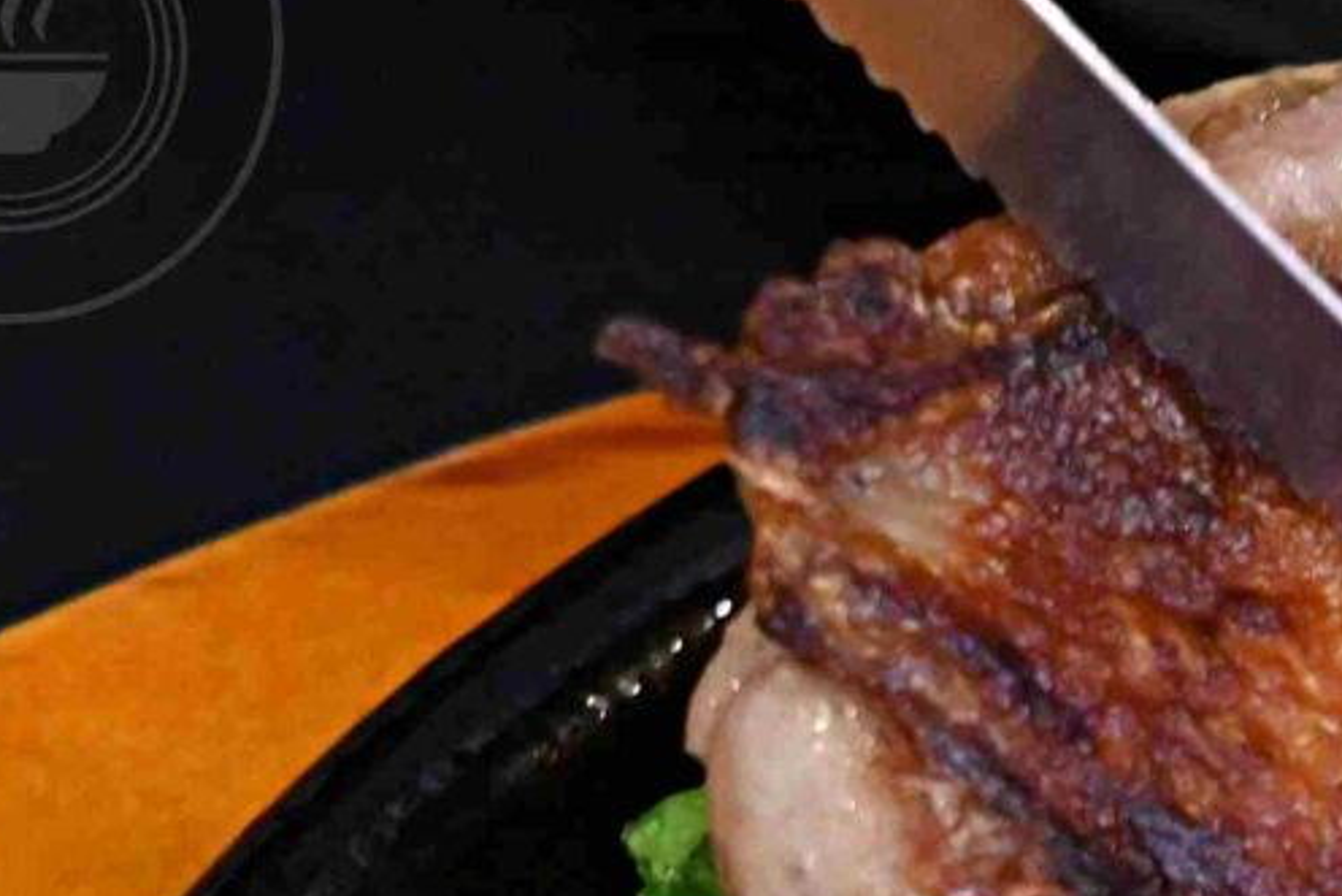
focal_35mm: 387
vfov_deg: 3.5
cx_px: 2386
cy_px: 1726
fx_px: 14430
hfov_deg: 5.3
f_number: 3.2
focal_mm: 50
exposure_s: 1/200
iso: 2500
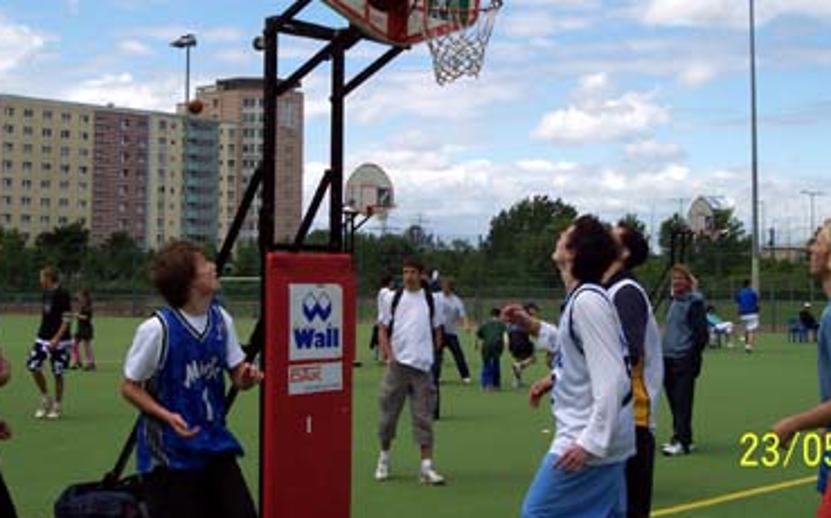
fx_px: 1494
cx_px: 495
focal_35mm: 66
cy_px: 164
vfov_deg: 19.6
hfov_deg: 31.0
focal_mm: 10.7
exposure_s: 1/1000
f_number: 5.6
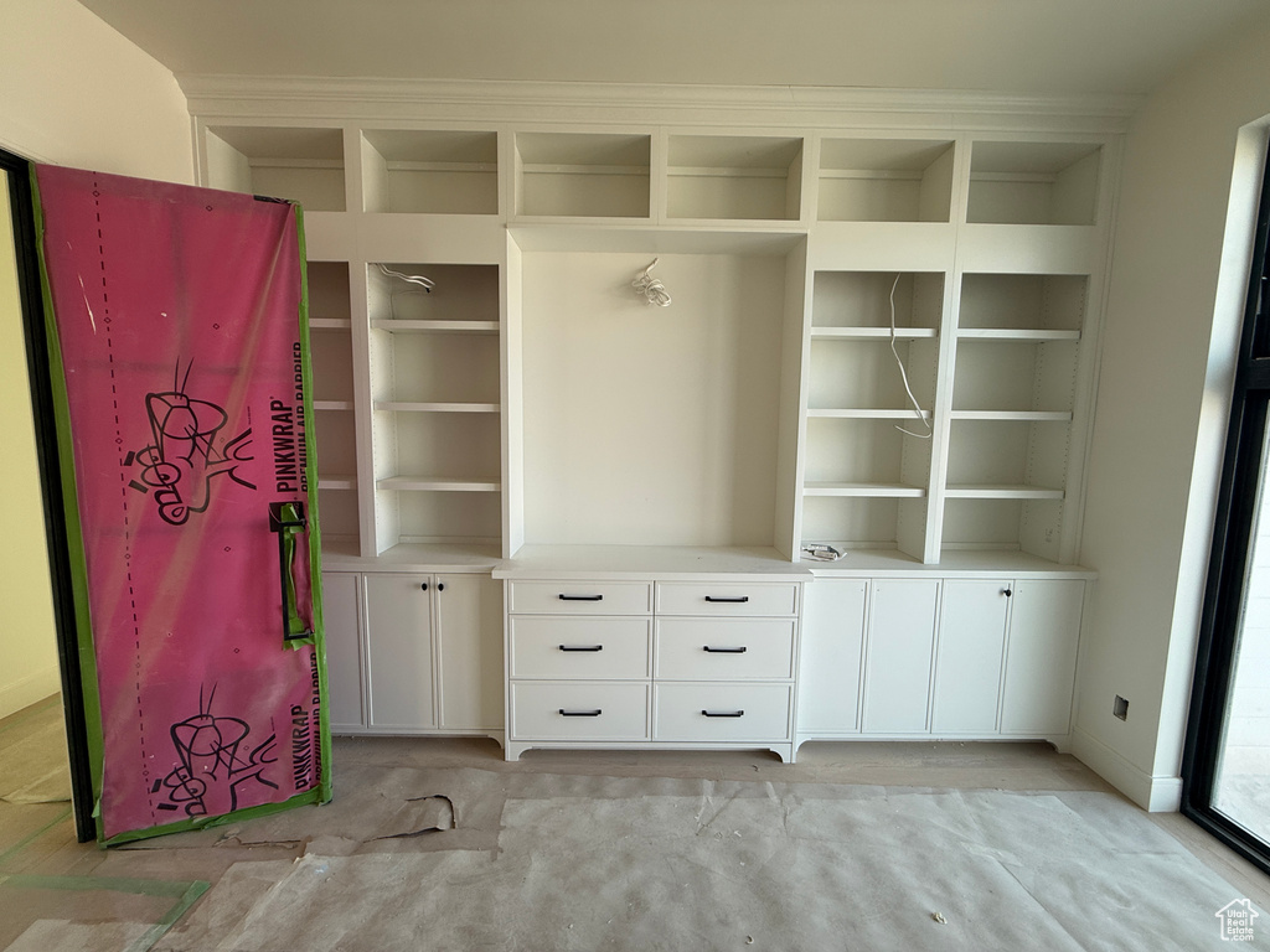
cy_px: 476
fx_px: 514
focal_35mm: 14
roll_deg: -0.9
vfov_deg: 85.7
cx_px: 635
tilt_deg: -5.0
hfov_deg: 102.1
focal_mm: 2.22
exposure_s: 1/99
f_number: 2.2
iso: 50
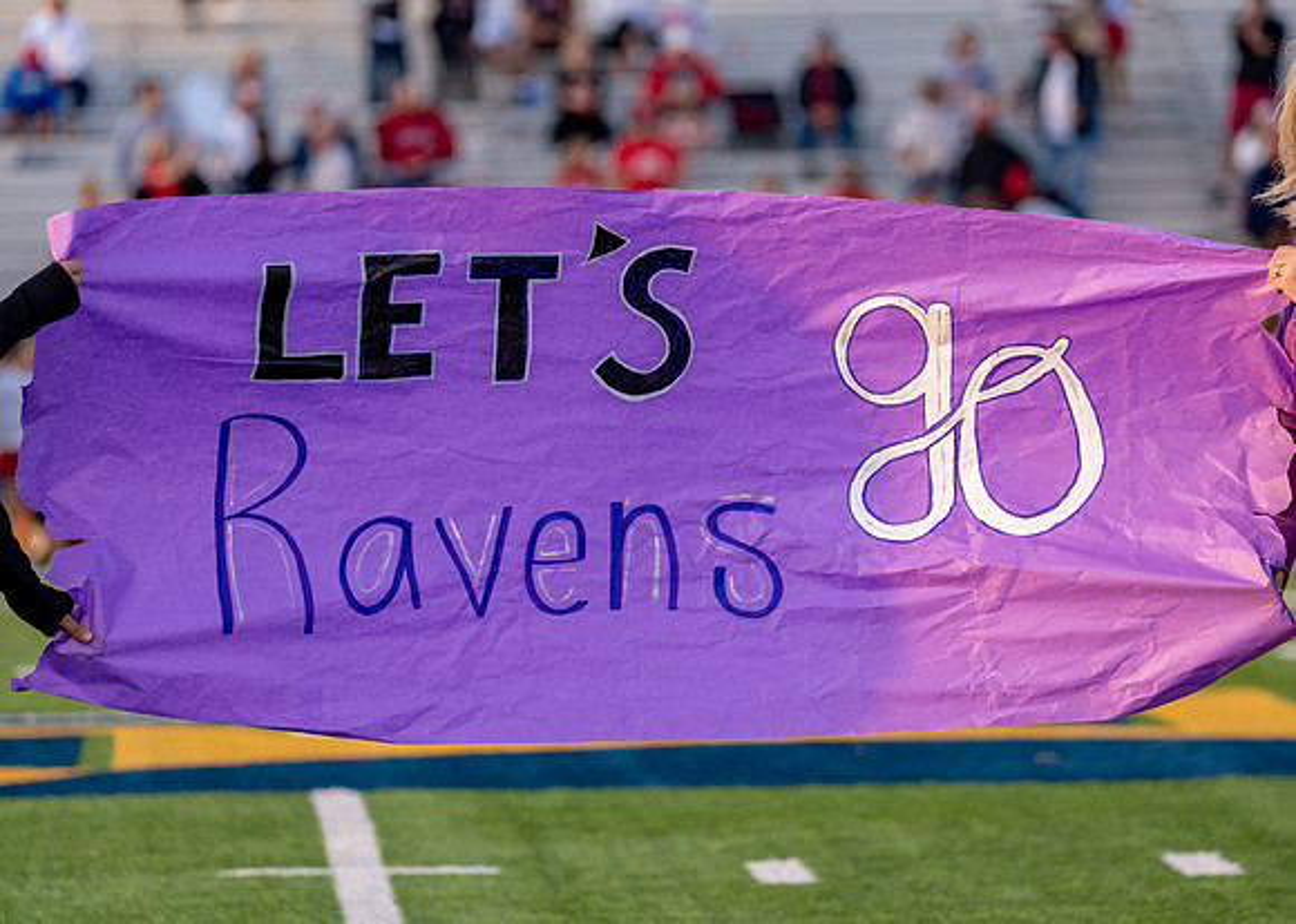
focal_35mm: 238
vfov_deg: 6.0
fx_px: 8774
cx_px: 639
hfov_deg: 8.4
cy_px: 444
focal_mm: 162
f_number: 2.8
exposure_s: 1/1600
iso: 500
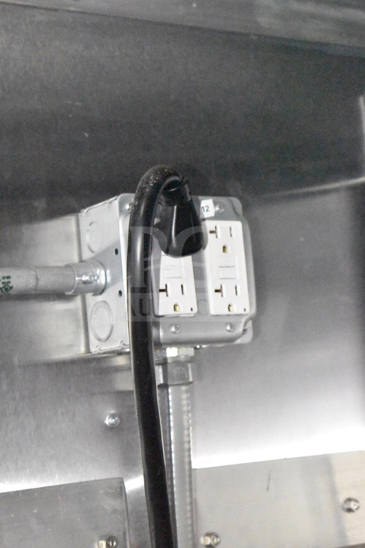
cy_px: 274
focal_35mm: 82
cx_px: 182
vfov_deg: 24.6
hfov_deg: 16.6
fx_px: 1255
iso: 25600
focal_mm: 55
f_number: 5.6
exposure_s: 1/30
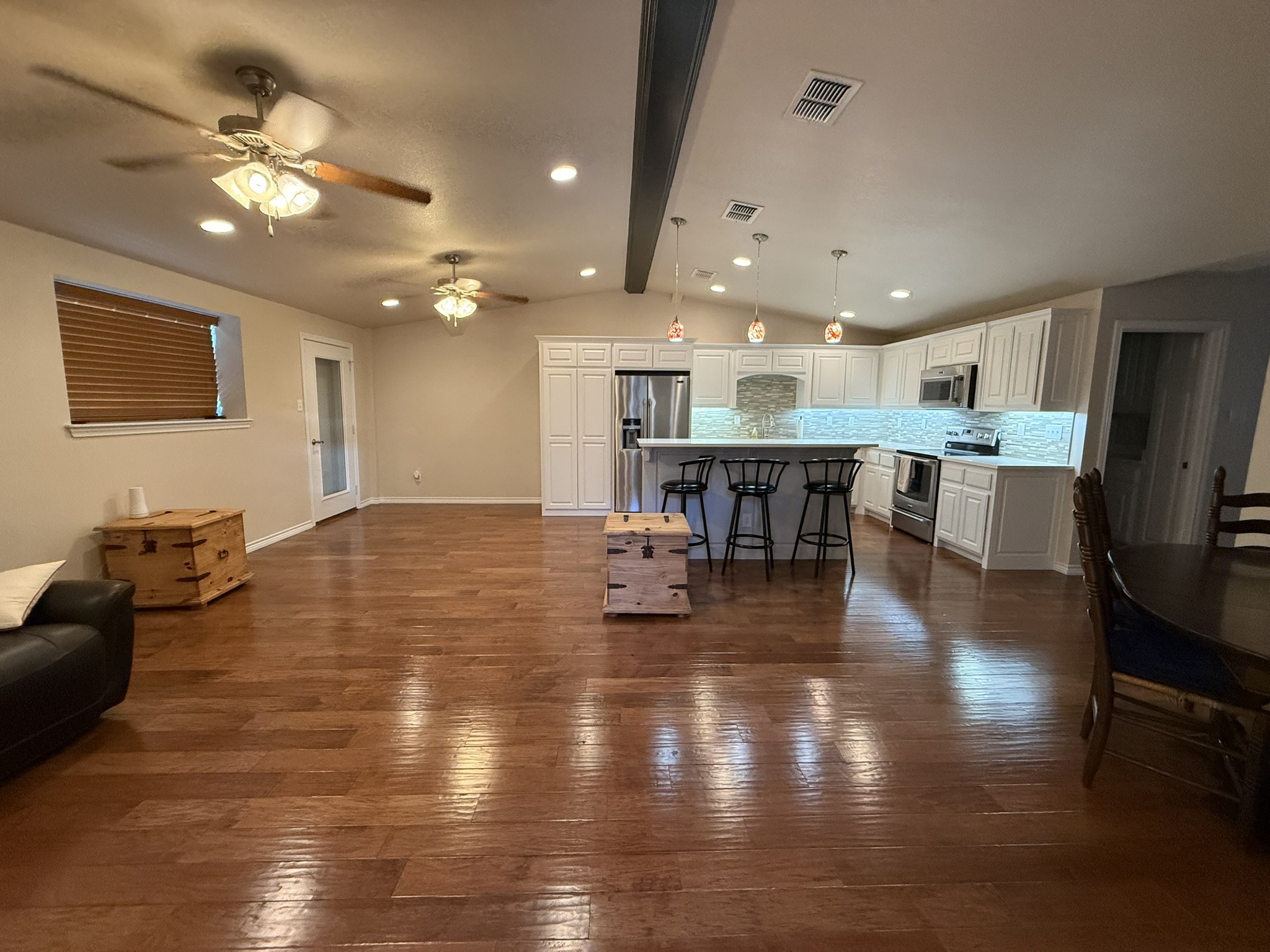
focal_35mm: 14
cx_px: 635
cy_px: 476
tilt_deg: -7.4
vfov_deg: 85.7
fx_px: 514
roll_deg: -0.2
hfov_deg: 102.1
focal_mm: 2.22
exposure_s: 1/60
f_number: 2.2
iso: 500
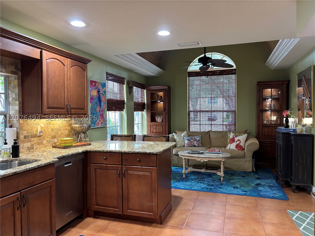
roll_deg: +0.6
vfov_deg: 53.1
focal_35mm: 26
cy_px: 118
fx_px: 237
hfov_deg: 67.3
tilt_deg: -1.9
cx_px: 158
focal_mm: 5.96
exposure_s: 1/60
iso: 250
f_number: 1.6
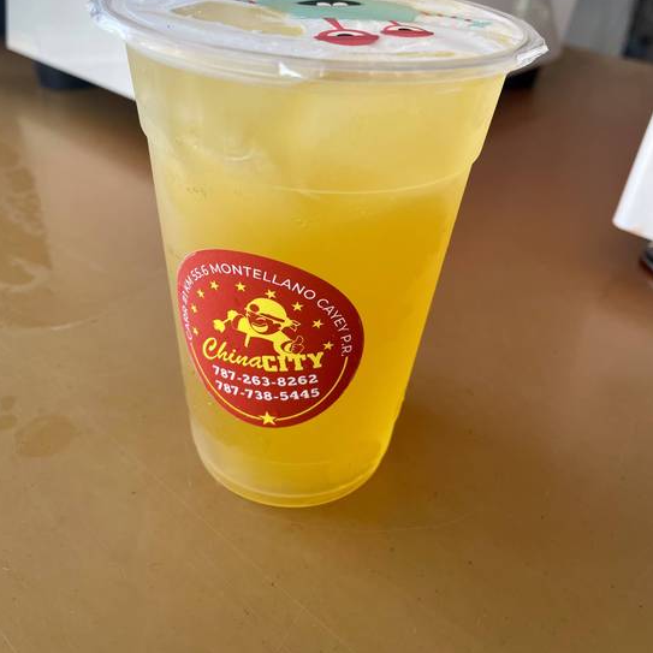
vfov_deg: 51.9
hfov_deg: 52.5
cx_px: 323
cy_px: 240
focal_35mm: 31
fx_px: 662
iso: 50
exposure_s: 1/121
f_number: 1.6
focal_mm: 4.2
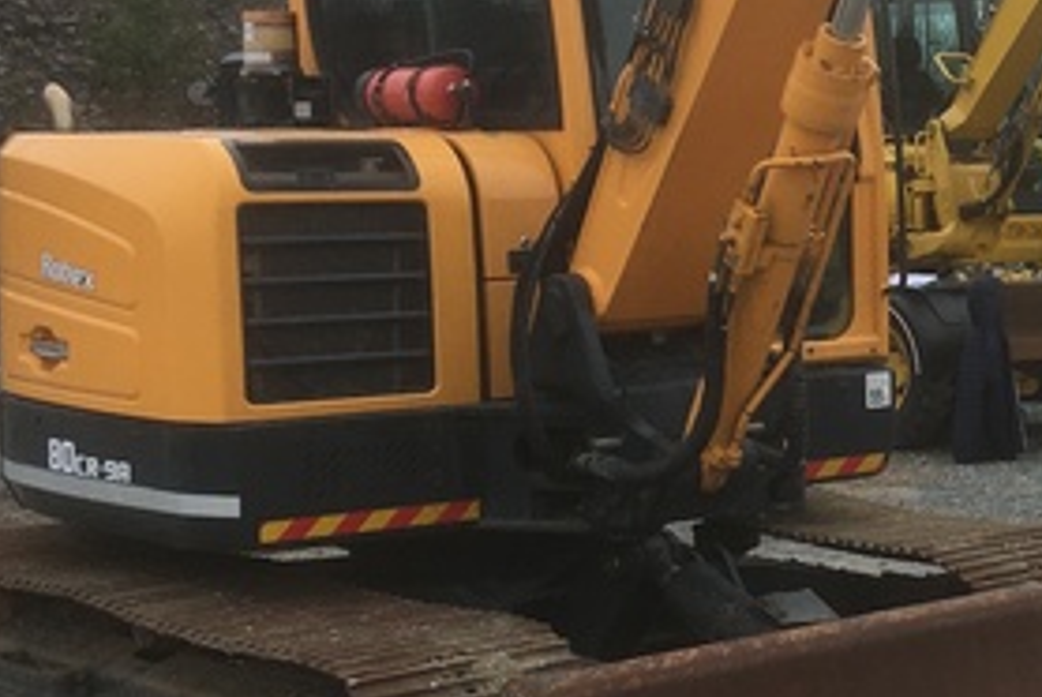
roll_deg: +2.2
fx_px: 2637
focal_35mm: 91
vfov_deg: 15.1
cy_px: 274
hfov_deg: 21.5
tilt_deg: -1.6
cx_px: 1061
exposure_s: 1/1131
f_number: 2.2
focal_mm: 4.15
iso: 25
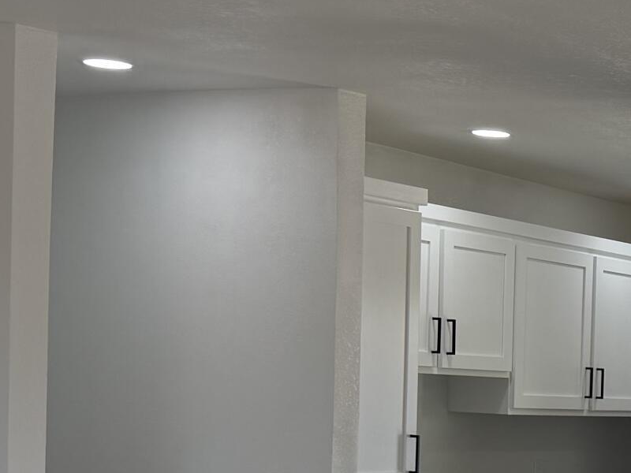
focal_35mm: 90
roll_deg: -2.3
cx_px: 849
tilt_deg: -4.1
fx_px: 1641
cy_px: 479
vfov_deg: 16.1
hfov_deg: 19.8
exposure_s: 1/308
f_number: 1.78
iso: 80
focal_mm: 6.76
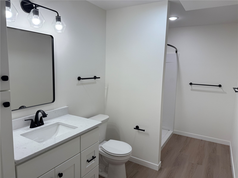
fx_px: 165
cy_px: 89
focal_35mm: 24
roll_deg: -0.8
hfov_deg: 71.6
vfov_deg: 56.8
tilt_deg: -7.1
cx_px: 119
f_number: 1.78
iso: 100
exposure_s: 1/256
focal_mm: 6.76
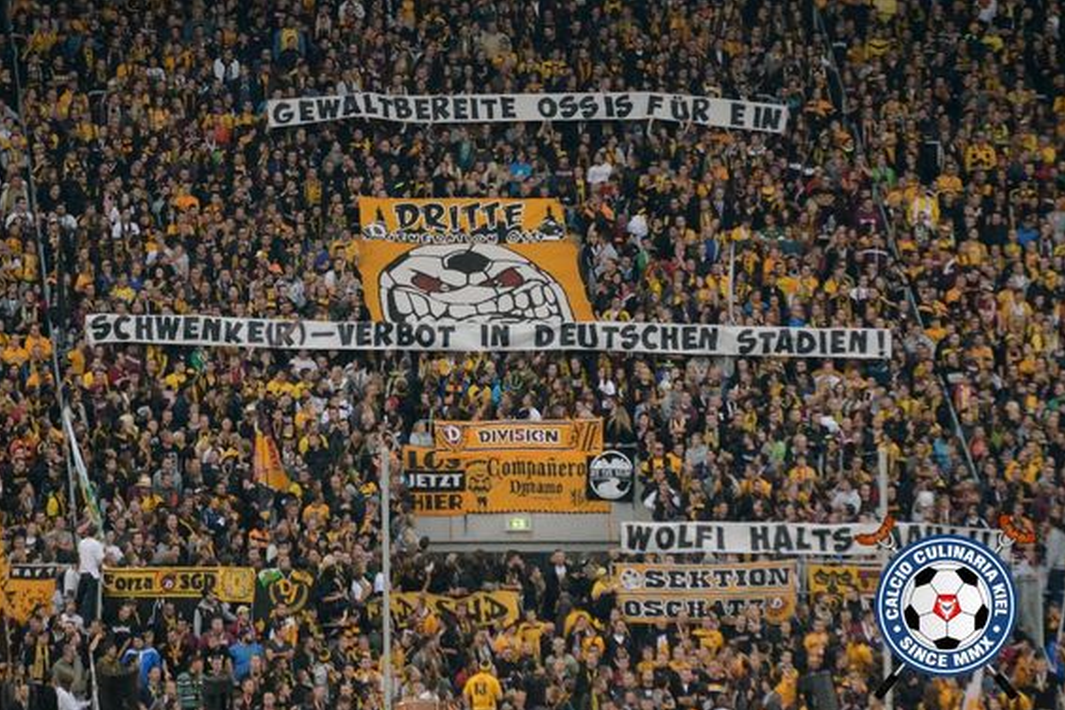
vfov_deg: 6.7
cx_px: 534
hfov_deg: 10.1
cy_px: 357
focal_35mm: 205
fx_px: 6049
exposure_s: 1/3200
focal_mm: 135
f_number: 2.8
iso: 5000
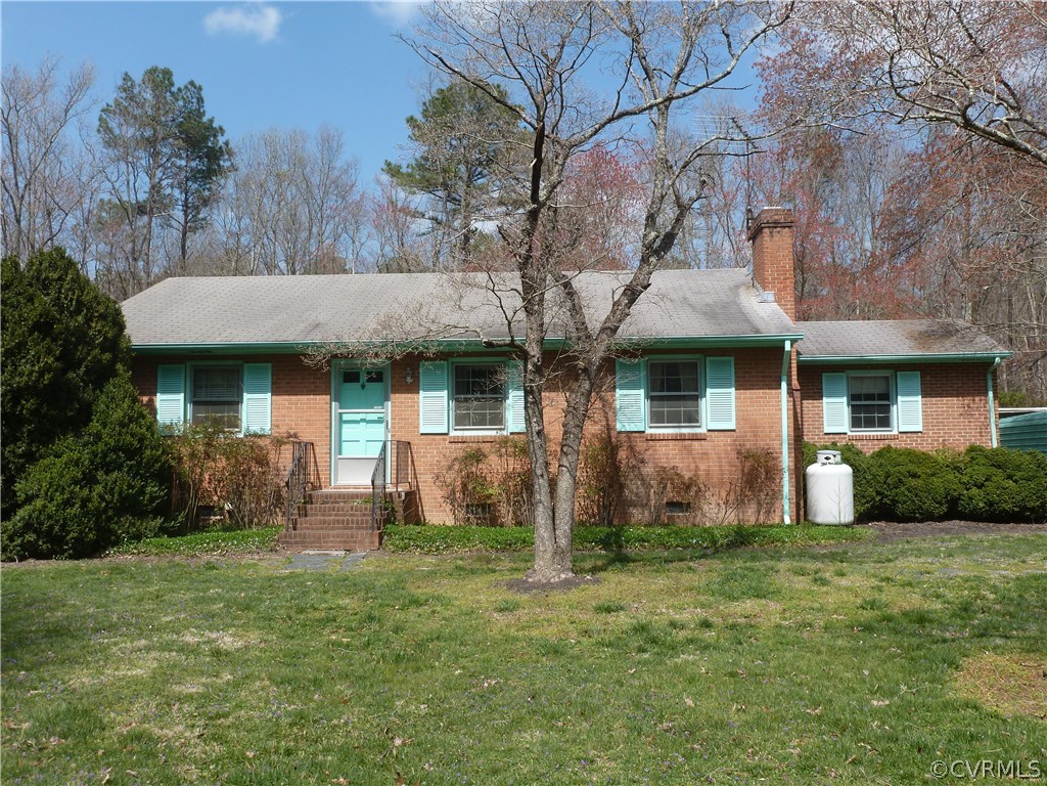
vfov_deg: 46.8
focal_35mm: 30
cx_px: 524
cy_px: 393
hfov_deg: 60.0
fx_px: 907
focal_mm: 5.4
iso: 100
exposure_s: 1/500
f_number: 4.5
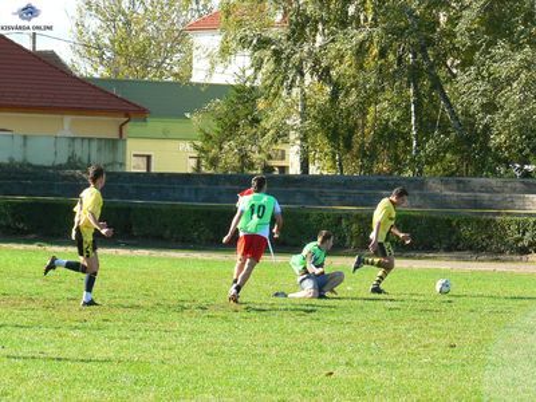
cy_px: 201
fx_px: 2911
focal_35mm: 188
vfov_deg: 7.9
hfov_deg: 10.5
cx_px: 268
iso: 200
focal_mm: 32.3
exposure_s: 1/400
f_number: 5
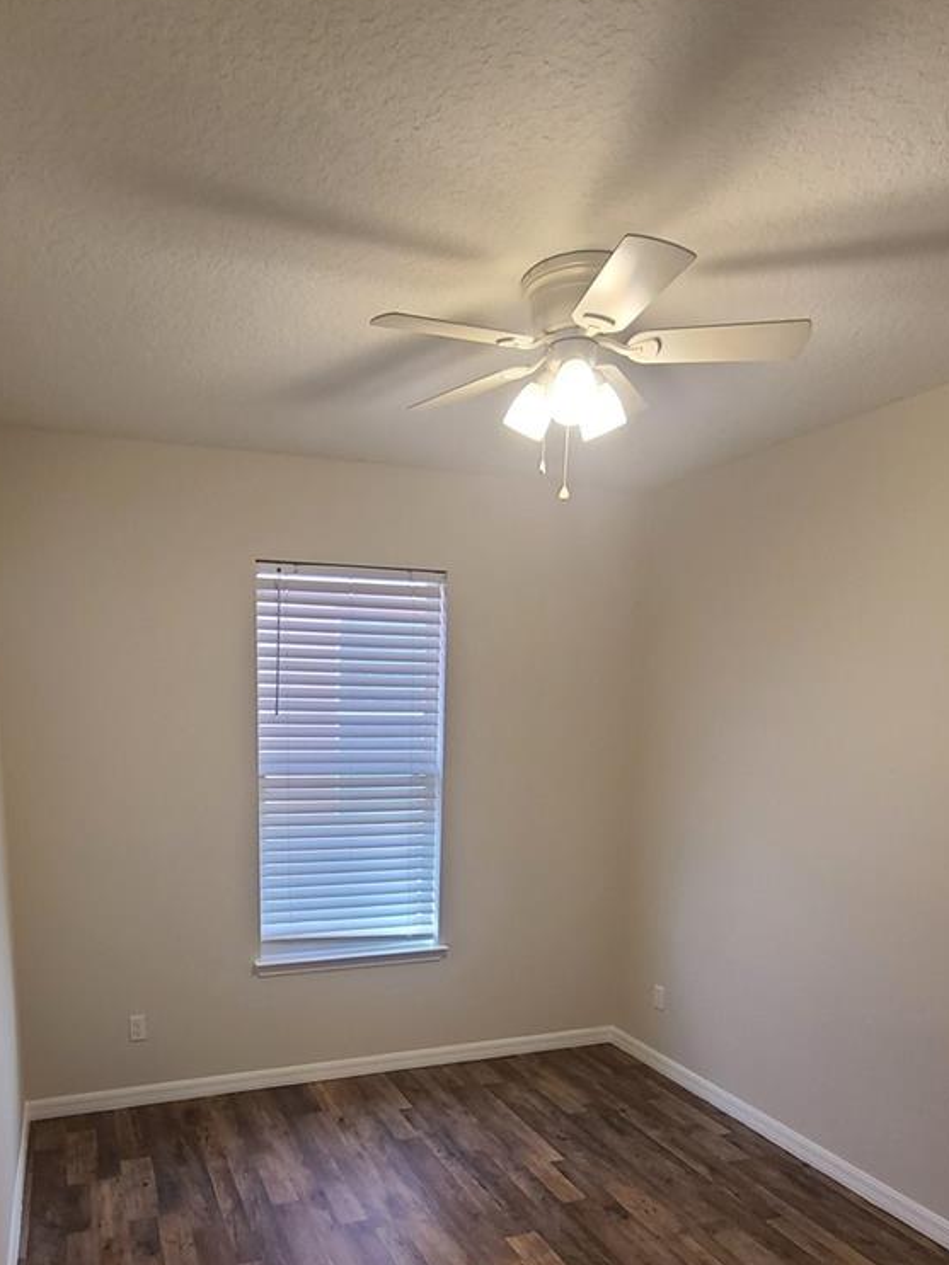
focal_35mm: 21
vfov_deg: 76.1
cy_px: 860
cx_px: 334
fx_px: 768
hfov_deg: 62.2
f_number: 2.2
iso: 250
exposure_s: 1/60
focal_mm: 2.2
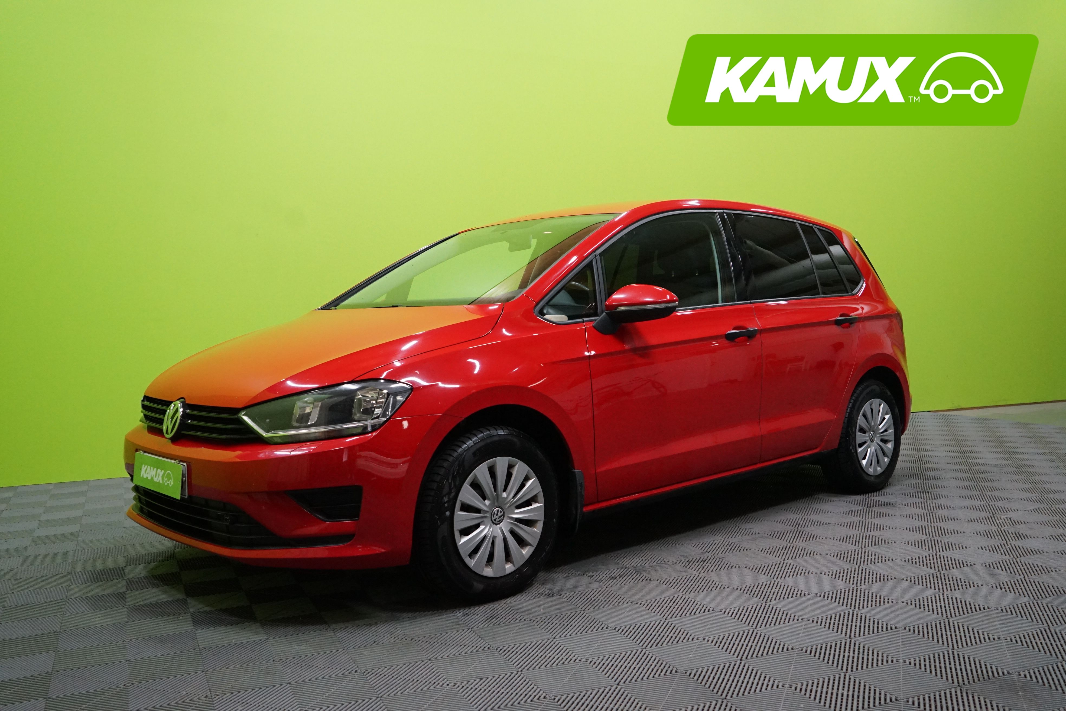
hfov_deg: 60.3
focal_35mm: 31
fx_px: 918
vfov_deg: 42.3
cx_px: 533
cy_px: 356
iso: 4000
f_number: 4.5
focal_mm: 31
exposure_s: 1/400
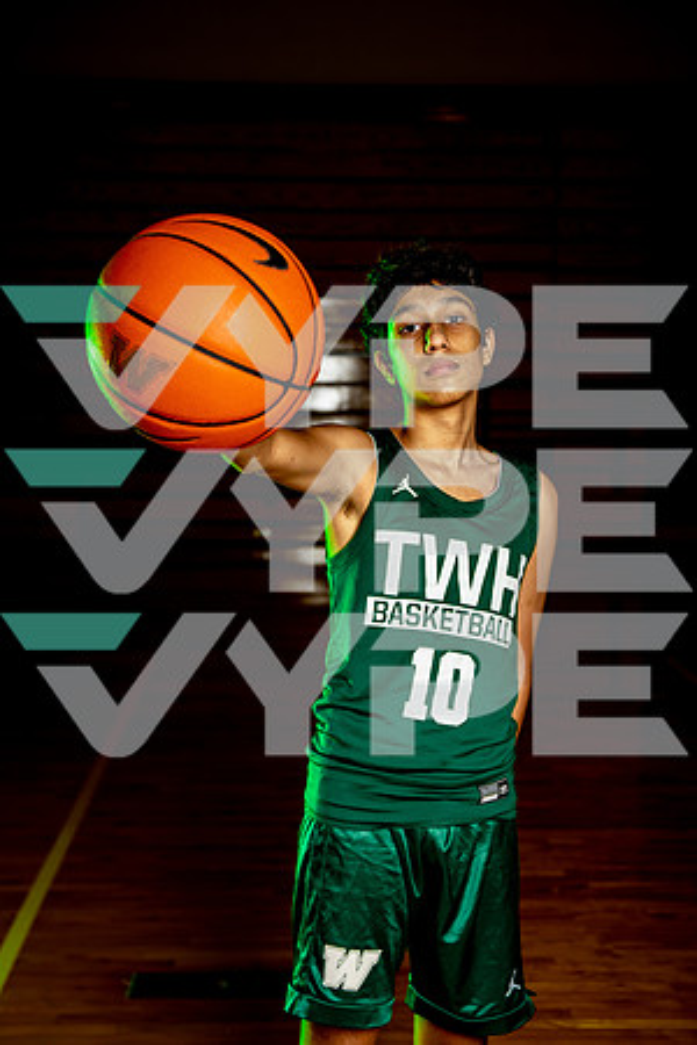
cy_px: 522
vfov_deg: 35.1
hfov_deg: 23.8
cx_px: 348
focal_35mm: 57
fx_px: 1655
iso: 200
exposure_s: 1/250
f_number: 5
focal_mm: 57
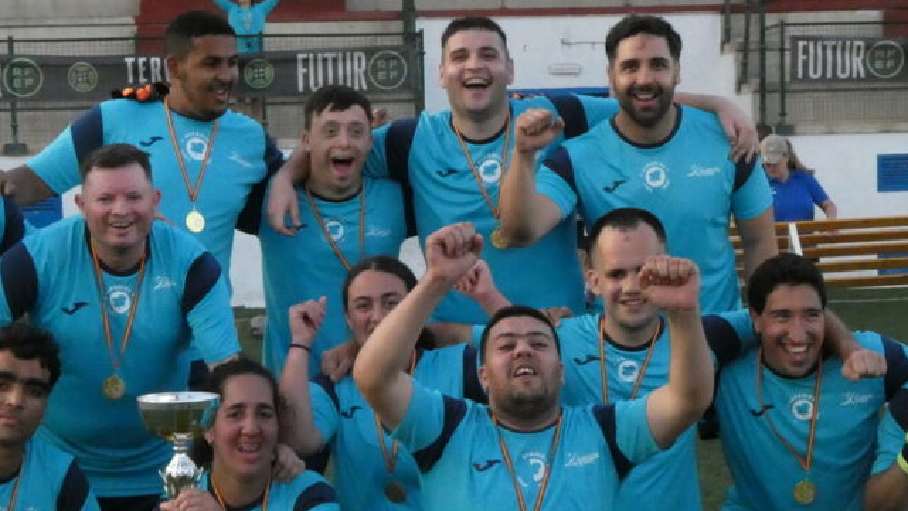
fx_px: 1927
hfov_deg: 26.5
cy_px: 351
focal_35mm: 80
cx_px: 441
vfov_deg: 15.1
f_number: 5.6
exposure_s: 1/1000
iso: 1600
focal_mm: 8.2
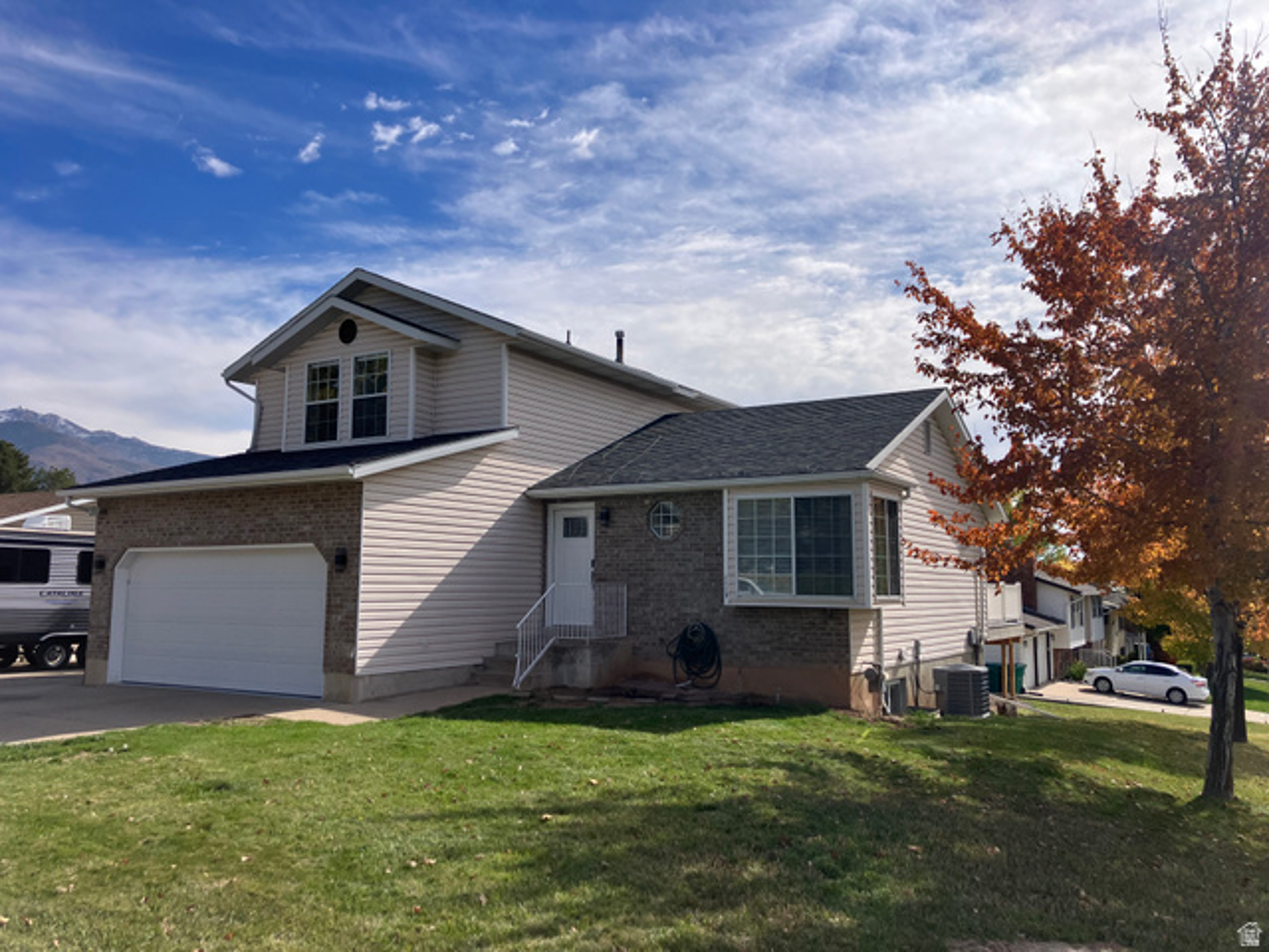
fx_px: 1026
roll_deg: -0.6
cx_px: 634
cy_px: 476
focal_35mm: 28
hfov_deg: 63.4
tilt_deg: +7.5
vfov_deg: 49.7
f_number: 1.8
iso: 32
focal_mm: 3.99
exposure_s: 1/3472
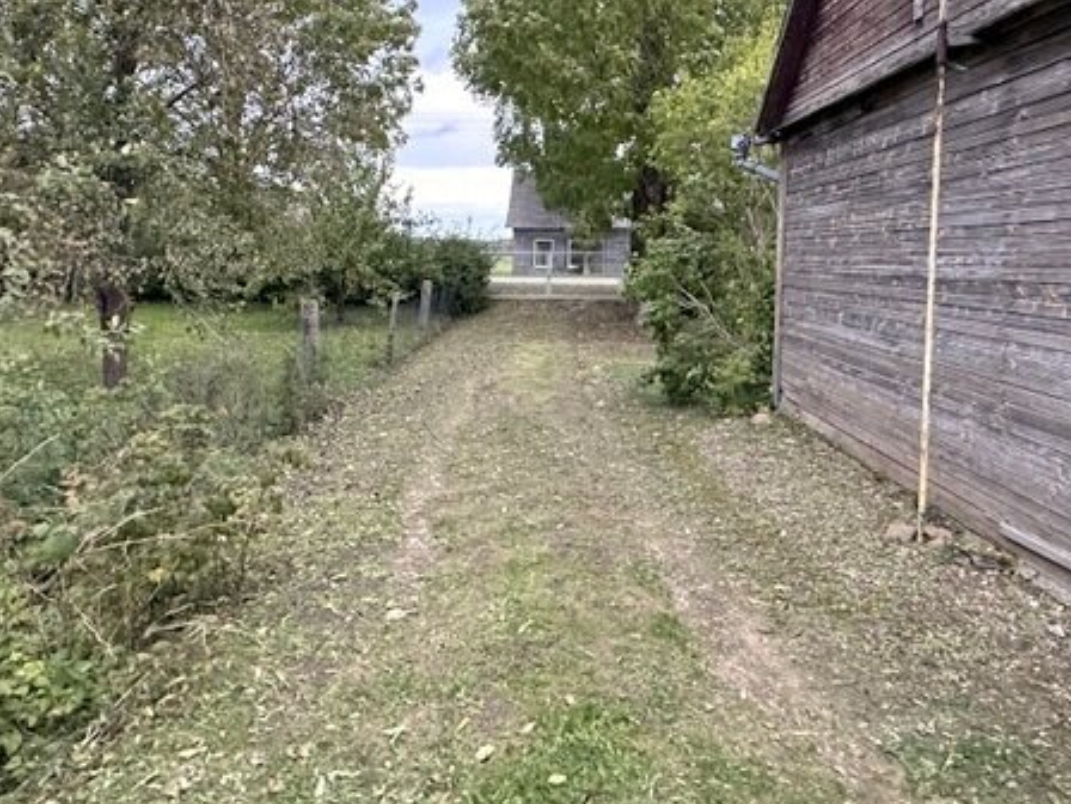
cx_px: 536
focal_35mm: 25
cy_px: 256
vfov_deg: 53.6
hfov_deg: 69.4
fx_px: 773
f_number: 2.2
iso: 640
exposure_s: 1/60
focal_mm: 2.22
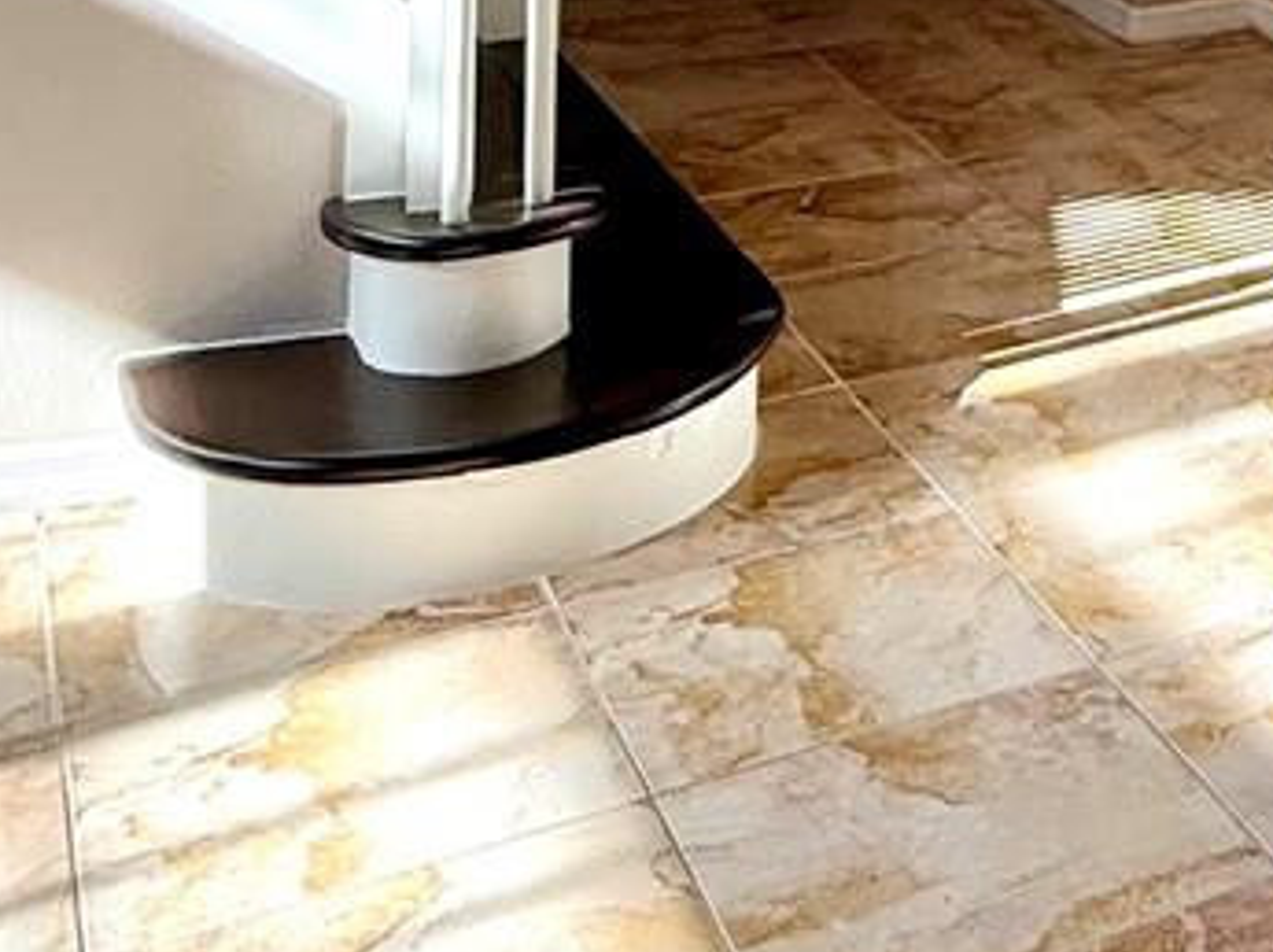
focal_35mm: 65
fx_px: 2388
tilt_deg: -1.0
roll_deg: -2.1
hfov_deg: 24.6
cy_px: -487
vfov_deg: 19.5
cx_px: 1801
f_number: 2.2
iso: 64
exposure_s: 1/221
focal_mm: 2.22
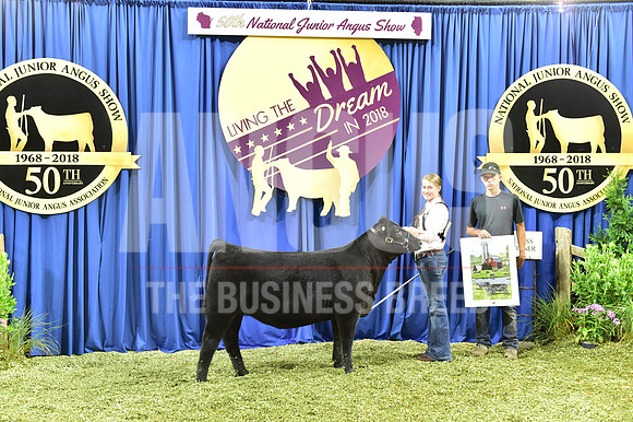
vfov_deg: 35.0
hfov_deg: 50.7
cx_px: 316
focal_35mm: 38
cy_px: 211
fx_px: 668
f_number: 4.5
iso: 2500
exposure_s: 1/160
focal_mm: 38
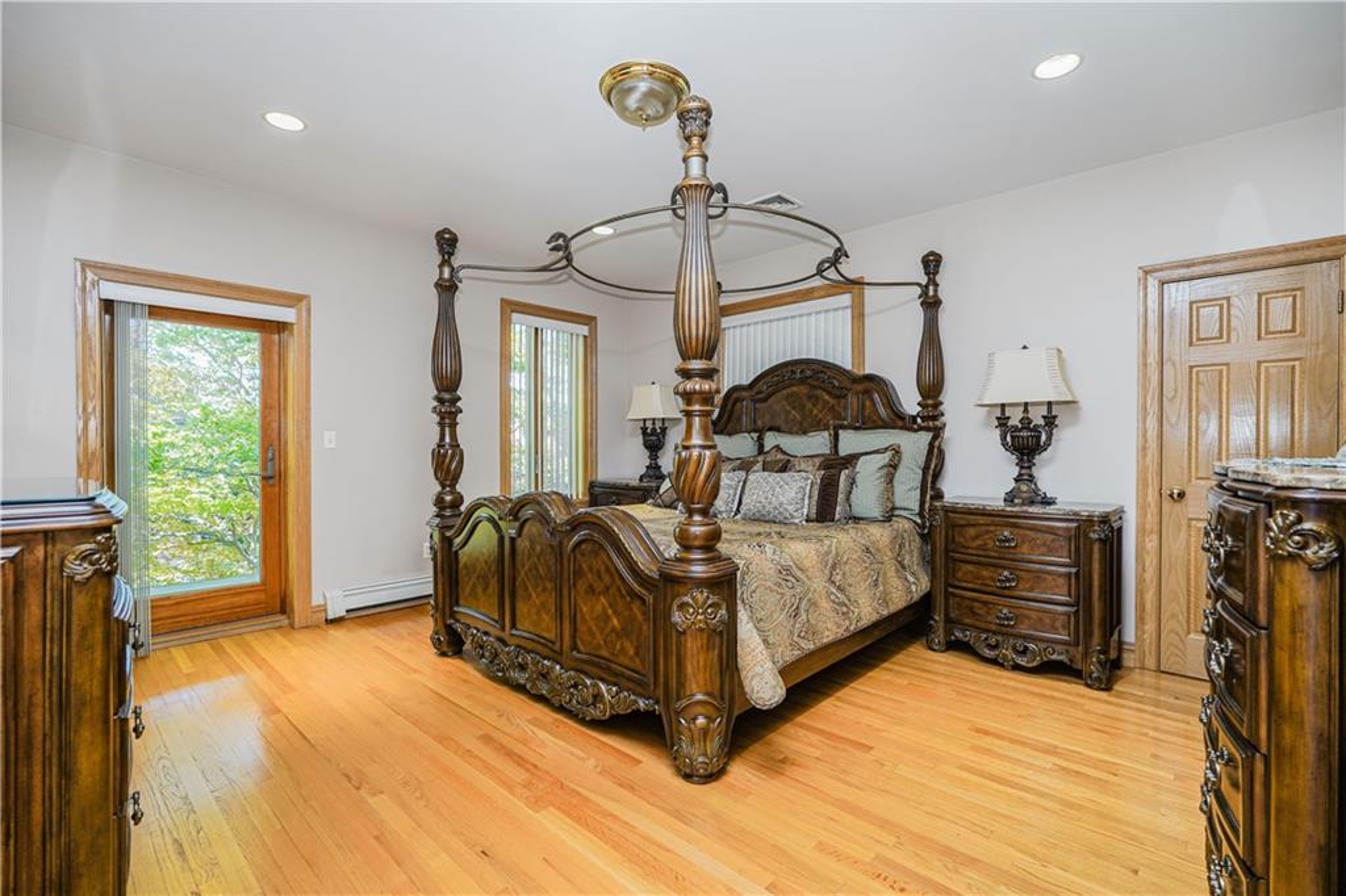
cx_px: 673
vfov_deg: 73.7
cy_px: 448
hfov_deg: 96.8
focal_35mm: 16
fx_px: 598
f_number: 4
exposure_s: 1/30
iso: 125
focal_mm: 16
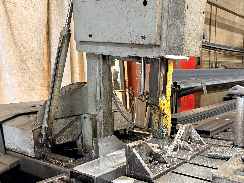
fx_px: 254
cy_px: 136
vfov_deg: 38.7
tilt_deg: -14.7
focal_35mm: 36
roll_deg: -0.1
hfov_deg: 49.7
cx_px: 177
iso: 640
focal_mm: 6.76
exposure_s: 1/40
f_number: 1.78
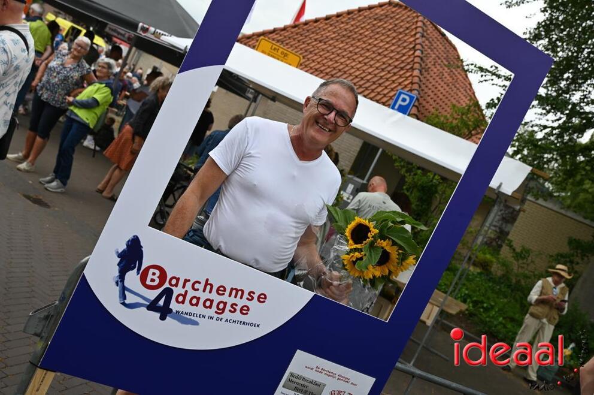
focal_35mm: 38
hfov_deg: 50.7
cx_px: 297
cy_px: 198
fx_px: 626
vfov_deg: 35.0
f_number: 5.6
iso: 100
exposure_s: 1/250
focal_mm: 38
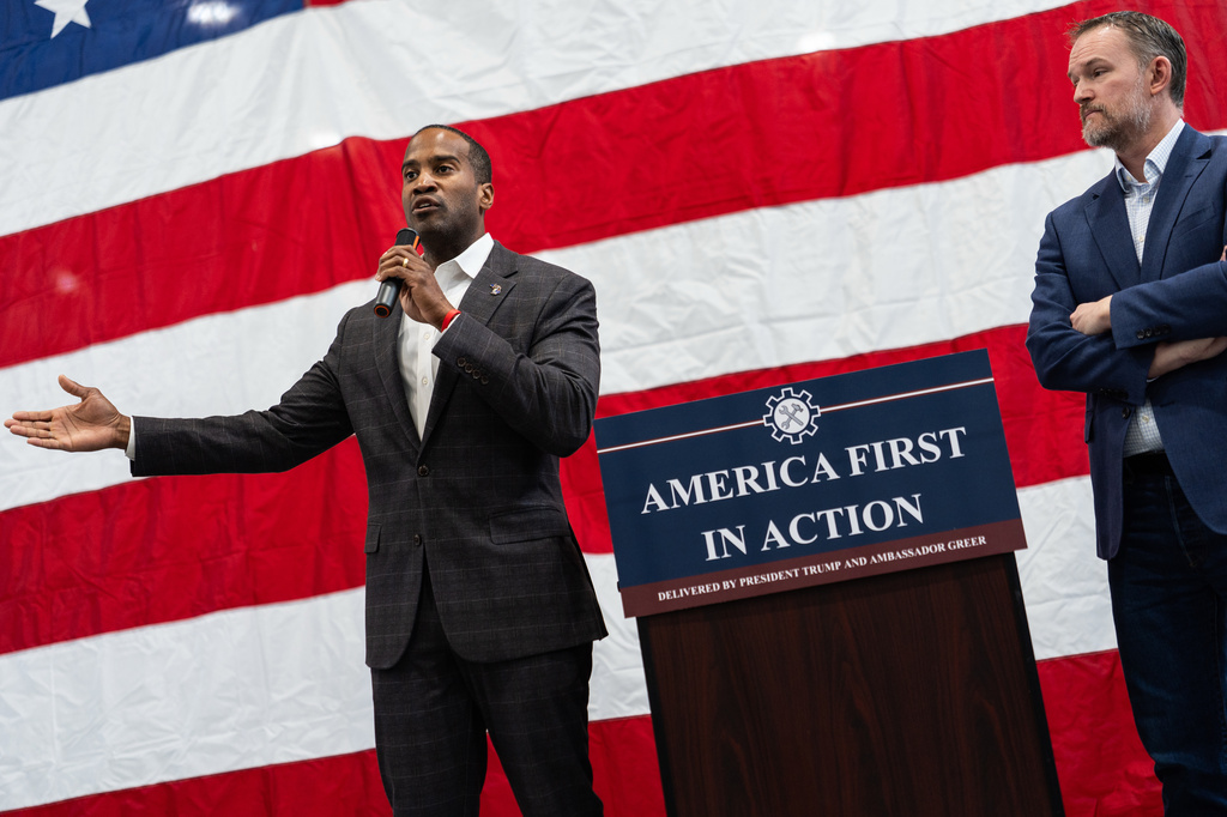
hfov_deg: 39.6
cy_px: 408
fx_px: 1704
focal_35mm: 50
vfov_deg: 27.0
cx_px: 614
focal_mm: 50
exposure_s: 1/640
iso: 400
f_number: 2
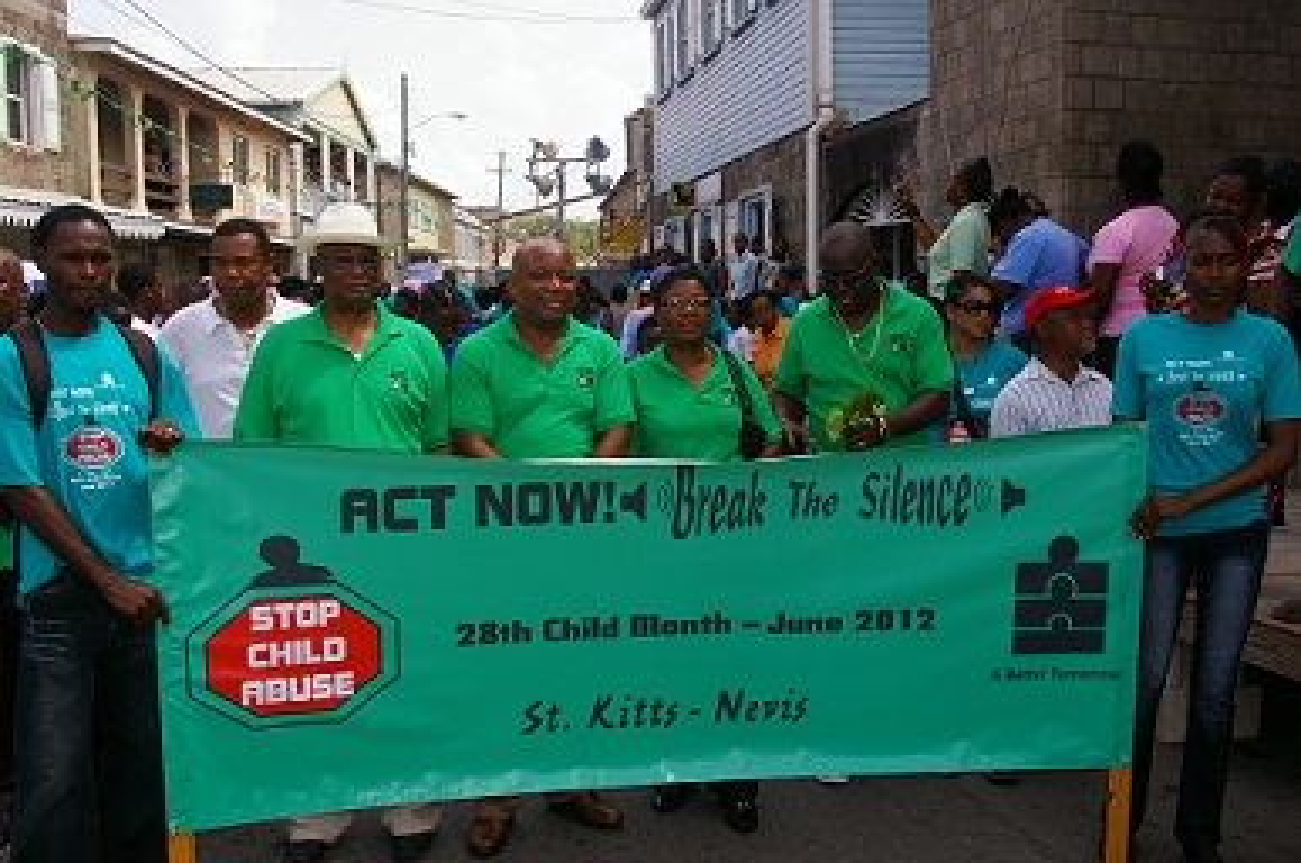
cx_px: 650
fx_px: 1299
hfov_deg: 53.2
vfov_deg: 36.7
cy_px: 432
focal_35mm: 36
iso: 400
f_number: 13
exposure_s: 1/180
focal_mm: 24
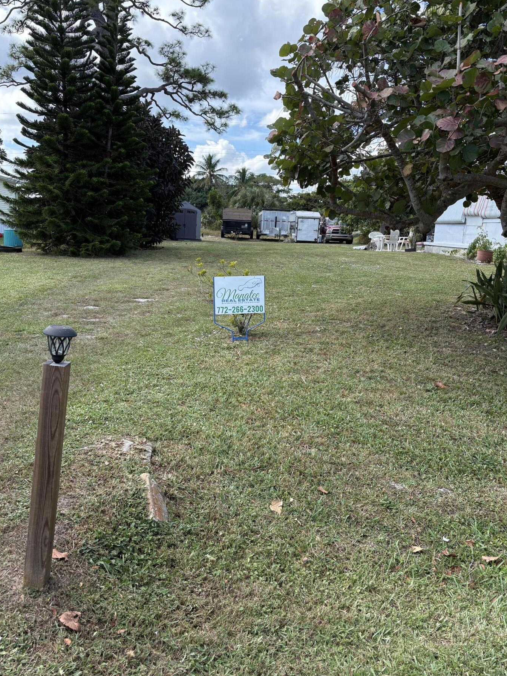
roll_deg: -1.7
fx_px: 566
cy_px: 327
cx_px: 238
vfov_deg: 61.6
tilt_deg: -9.1
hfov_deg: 48.2
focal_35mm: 29
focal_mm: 5.96
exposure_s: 1/1263
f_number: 1.6
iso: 64
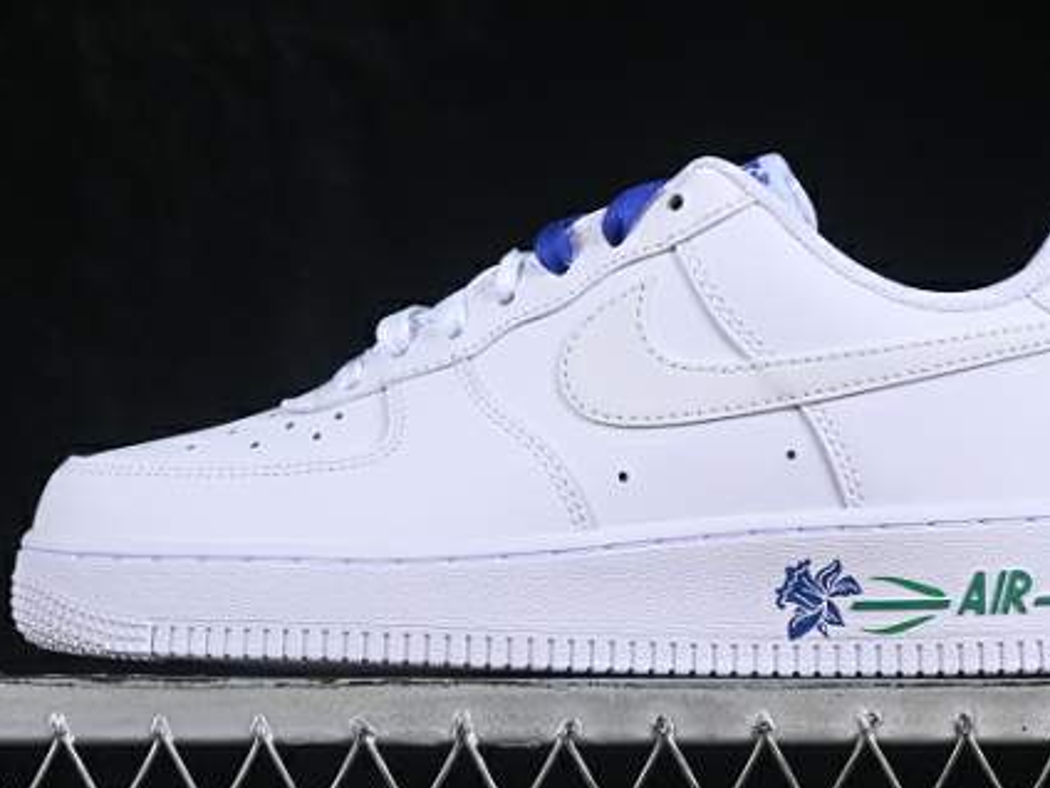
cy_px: 305
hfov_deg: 15.9
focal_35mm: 124
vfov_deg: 11.9
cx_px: 619
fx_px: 3761
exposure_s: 1/80
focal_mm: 50
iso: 160
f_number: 8
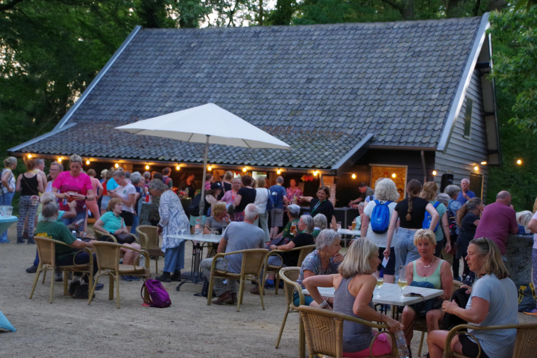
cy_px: 179
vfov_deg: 22.6
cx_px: 268
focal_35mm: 60
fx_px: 895
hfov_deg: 33.4
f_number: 4.5
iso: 1600
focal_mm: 40
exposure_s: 1/100
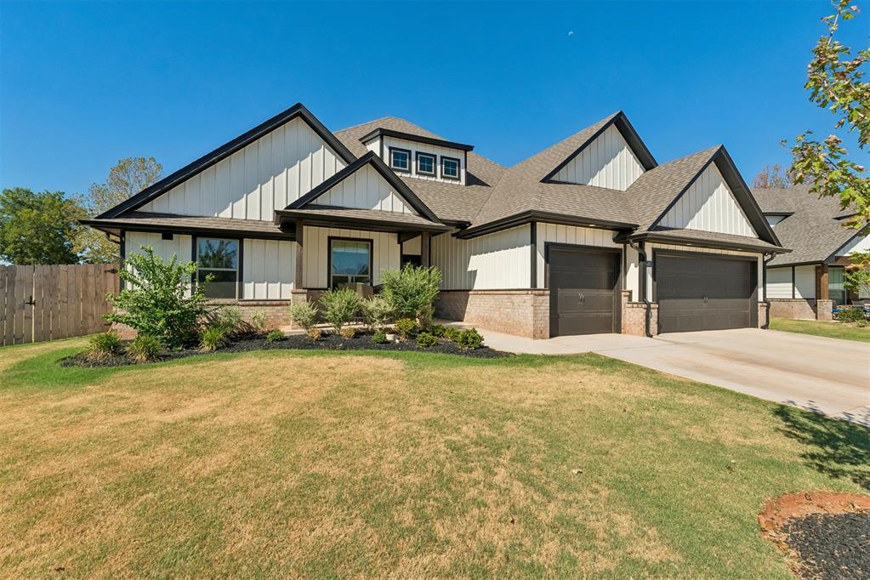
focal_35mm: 15
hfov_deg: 100.4
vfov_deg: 77.3
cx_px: 435
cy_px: 290
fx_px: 362
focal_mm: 10
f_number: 8
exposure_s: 1/1250
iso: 320
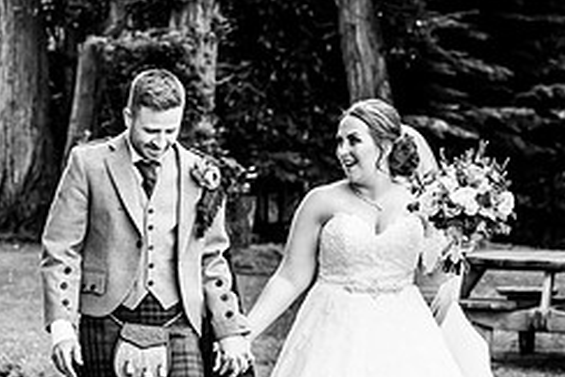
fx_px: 3313
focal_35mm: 211
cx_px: -3
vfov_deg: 6.5
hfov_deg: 9.7
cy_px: 206
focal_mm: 70
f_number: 3.5
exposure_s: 1/200
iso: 800
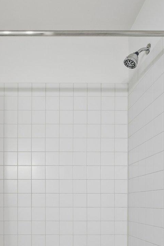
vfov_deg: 54.5
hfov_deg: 39.6
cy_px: 199
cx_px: 35
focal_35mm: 32
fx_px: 219
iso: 250
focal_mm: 10
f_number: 8
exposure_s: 1/10
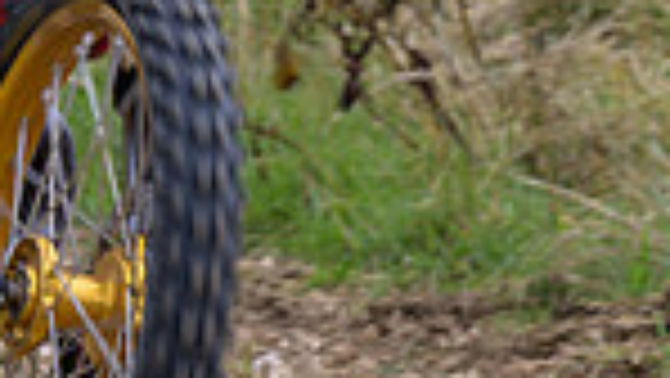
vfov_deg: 1.2
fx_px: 17811
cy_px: -347
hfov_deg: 2.2
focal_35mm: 1002
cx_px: 36
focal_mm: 130
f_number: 4.5
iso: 64
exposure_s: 1/400
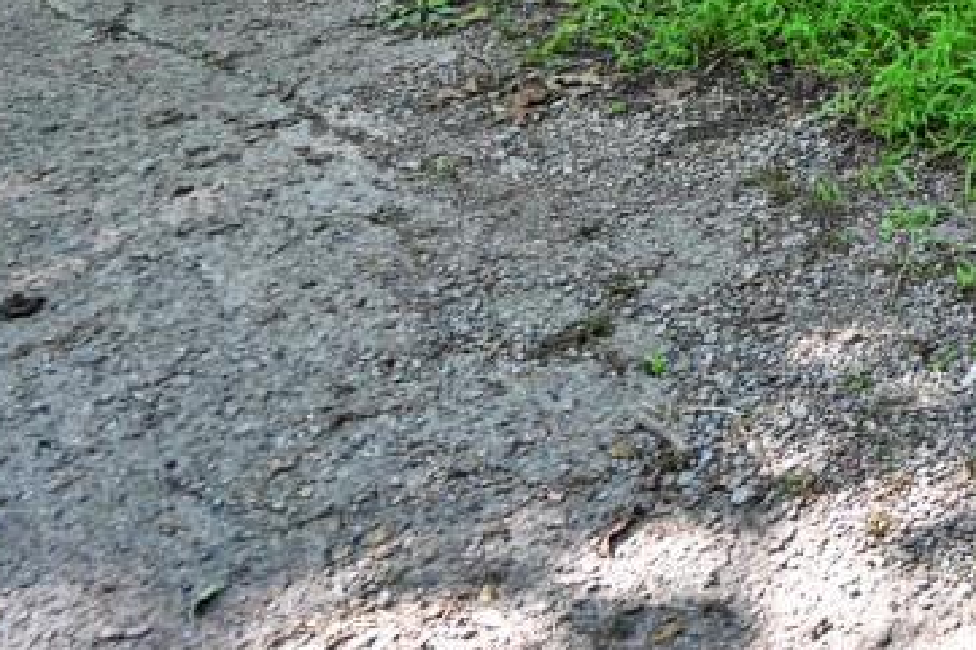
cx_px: 1728
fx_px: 1572
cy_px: -610
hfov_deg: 22.1
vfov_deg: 17.5
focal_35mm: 58
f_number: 4.5
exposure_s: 1/80
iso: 200
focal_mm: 14
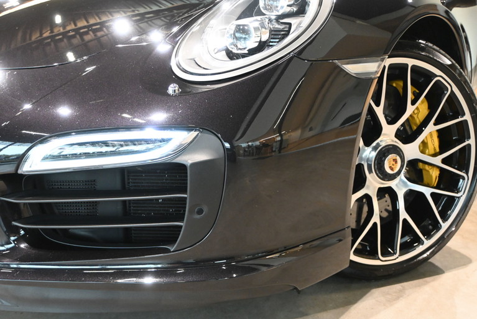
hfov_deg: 47.1
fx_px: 547
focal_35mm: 41
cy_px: 160
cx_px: 238
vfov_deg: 32.5
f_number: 4.5
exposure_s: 1/80
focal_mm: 27.5
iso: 3200
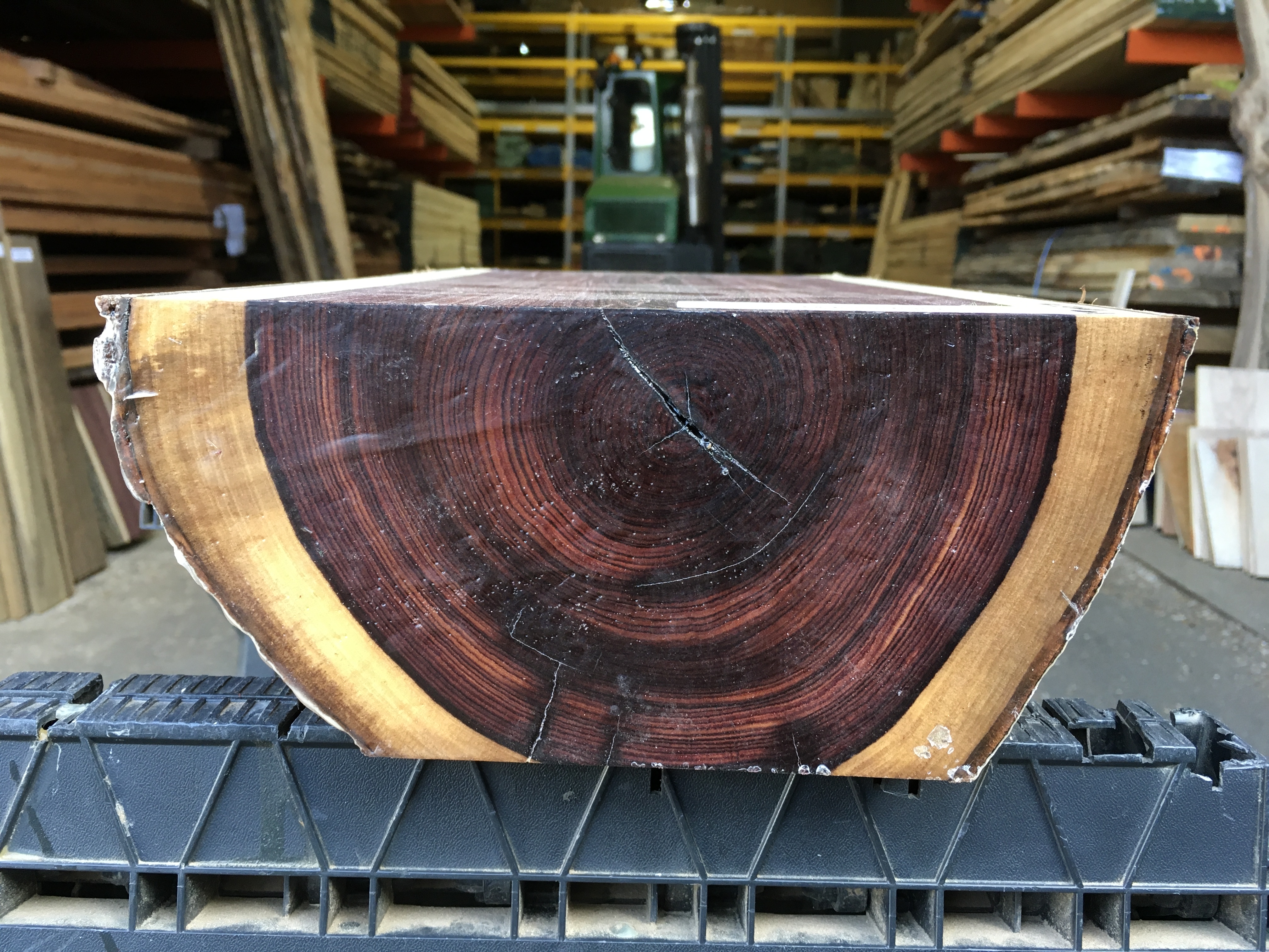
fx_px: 1063
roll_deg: -2.6
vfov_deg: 48.2
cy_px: 476
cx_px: 634
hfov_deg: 61.7
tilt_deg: -10.9
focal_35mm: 29
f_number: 2.2
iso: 50
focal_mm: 4.15
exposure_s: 1/33
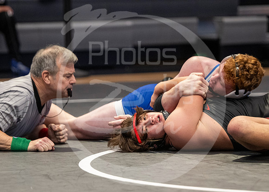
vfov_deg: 5.8
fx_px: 1878
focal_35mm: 246
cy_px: 167
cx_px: 129
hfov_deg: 8.2
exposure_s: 1/1000
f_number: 2.8
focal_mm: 135
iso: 3200
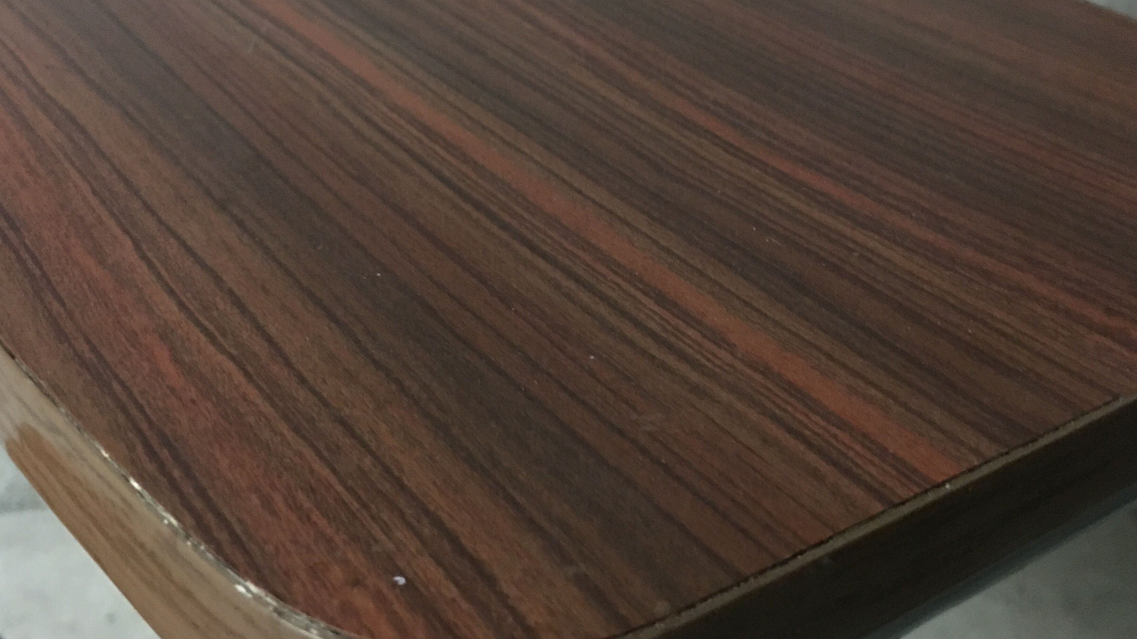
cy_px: 333
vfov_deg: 30.4
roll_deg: -5.9
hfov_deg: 51.6
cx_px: 570
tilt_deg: -31.4
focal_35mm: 39
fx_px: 1176
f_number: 2.2
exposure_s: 1/4
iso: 160
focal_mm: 4.15
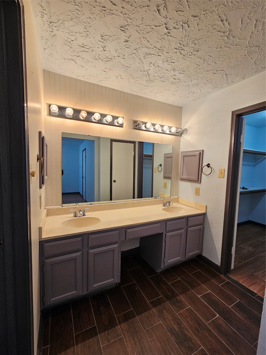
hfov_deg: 89.9
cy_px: 178
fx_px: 133
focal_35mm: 13
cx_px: 133
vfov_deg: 106.2
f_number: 2.2
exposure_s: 1/60
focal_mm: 2.2
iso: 64
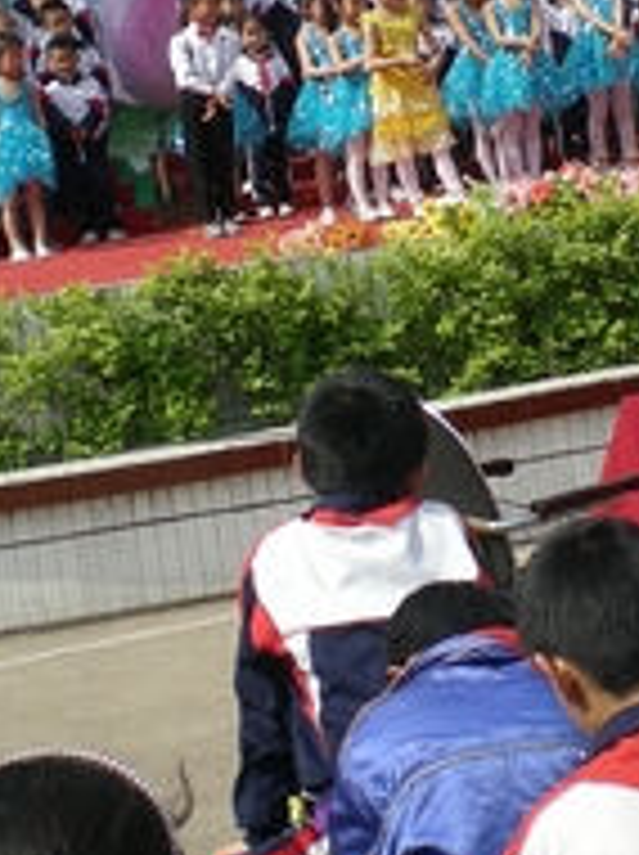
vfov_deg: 17.8
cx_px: 580
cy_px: 230
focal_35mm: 110
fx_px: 2714
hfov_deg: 13.3
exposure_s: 1/312
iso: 50
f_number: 4.6
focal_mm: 6.3
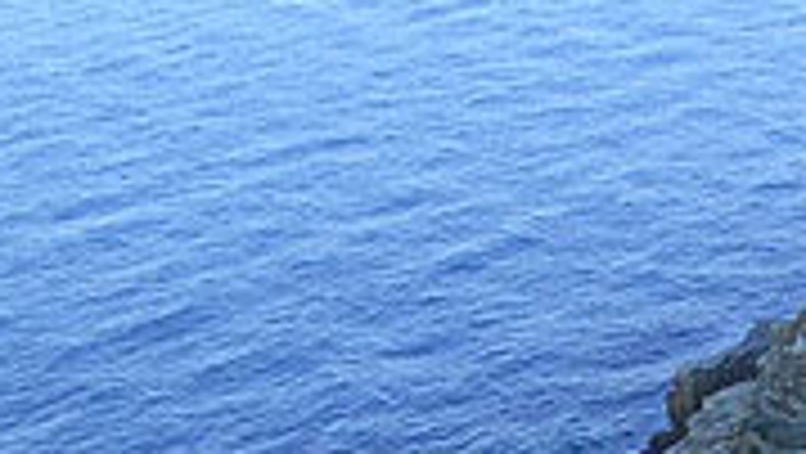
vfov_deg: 9.4
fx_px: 2759
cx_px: 811
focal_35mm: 129
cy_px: 427
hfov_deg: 16.3
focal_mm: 7.6
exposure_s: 1/160
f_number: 4.8
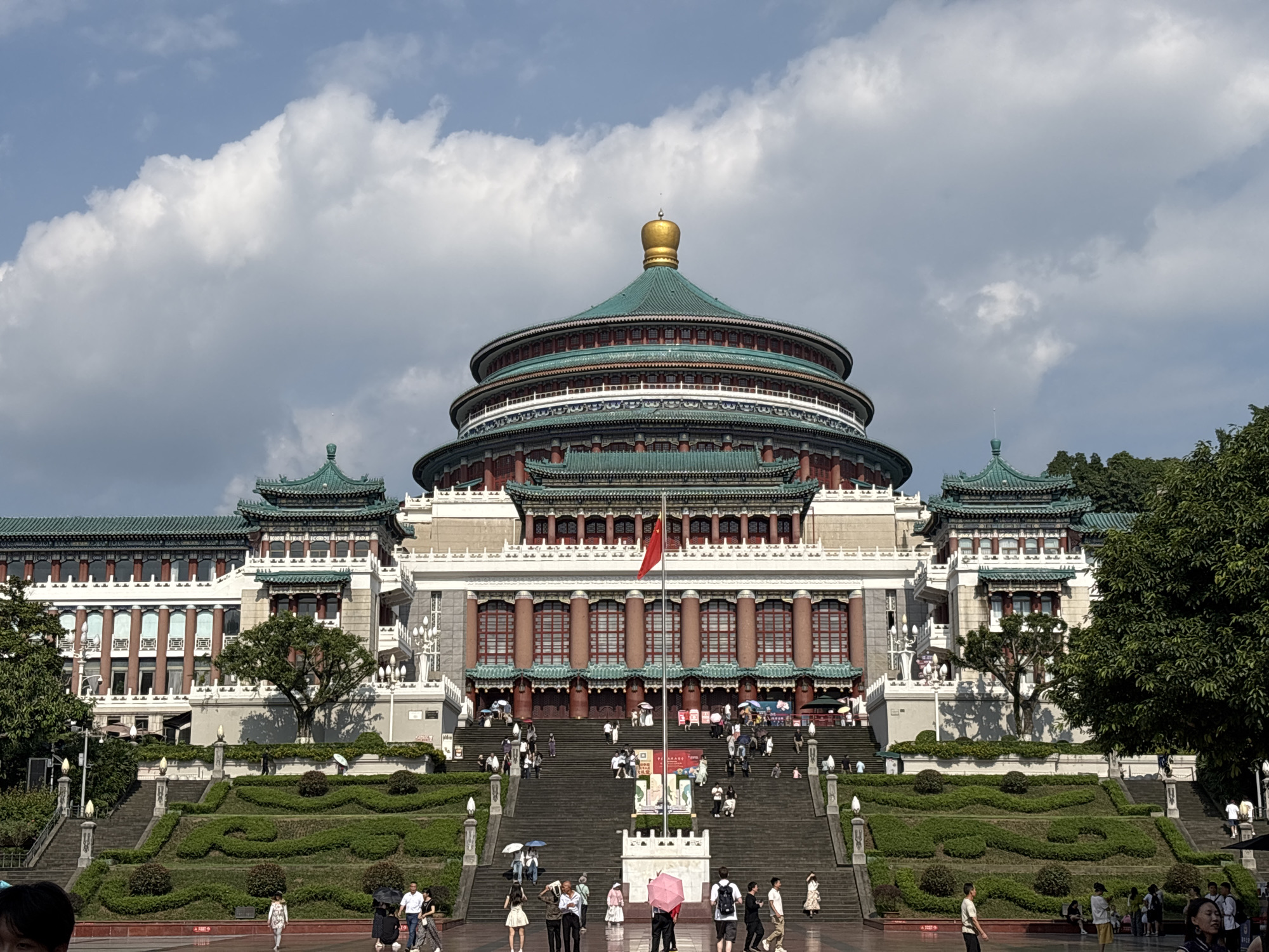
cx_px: 634
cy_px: 476
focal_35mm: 52
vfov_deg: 28.0
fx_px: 1906
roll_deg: -0.4
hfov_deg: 36.8
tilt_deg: +11.8
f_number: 1.6
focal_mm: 5.96
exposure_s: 1/4854
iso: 32
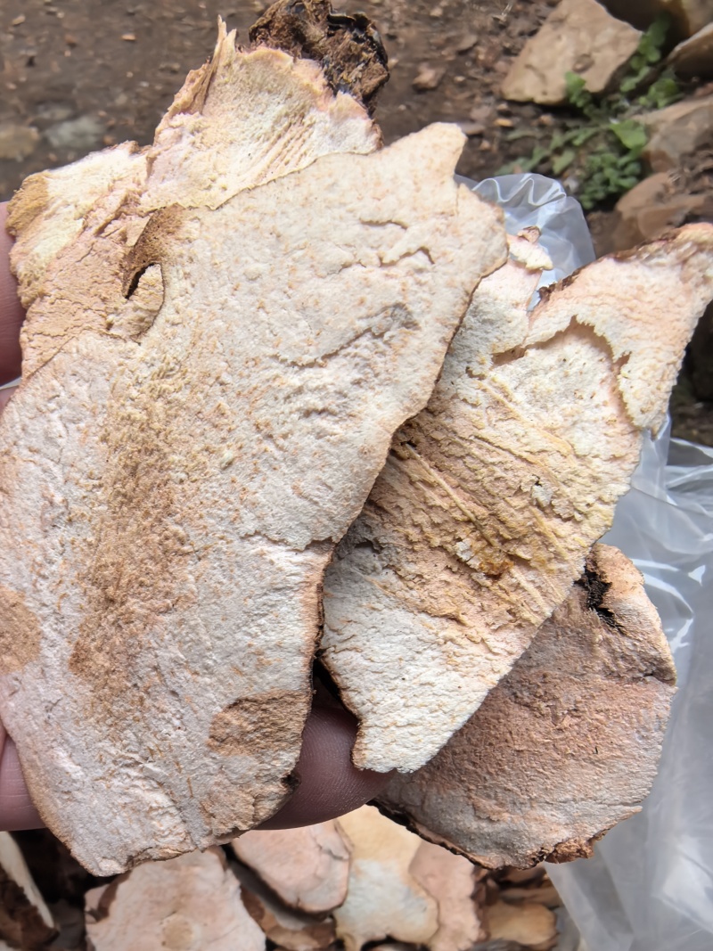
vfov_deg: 65.3
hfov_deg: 51.3
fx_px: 742
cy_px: 476
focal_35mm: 27
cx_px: 356
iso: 125
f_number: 2.2
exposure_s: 1/100
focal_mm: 1.95
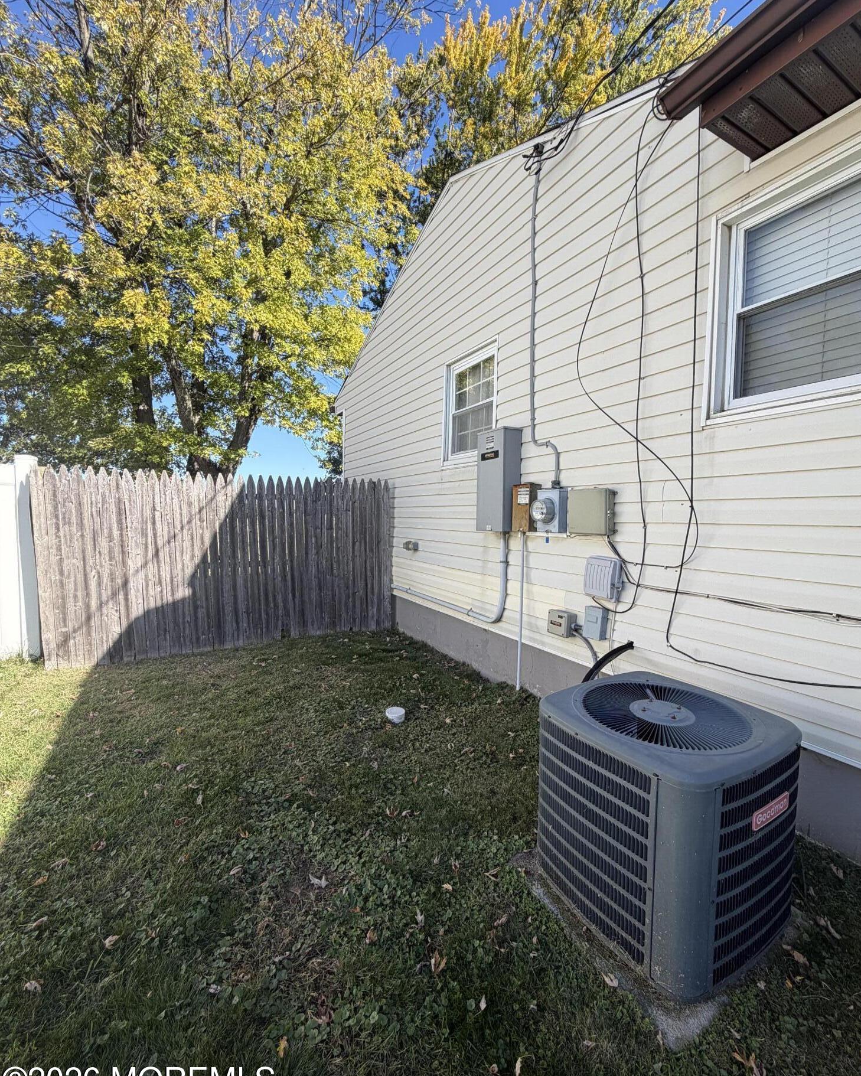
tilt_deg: -2.7
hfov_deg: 84.0
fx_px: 478
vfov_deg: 96.8
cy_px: 543
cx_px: 442
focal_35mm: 15
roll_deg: -1.2
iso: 40
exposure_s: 1/564
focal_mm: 2.22
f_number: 2.2
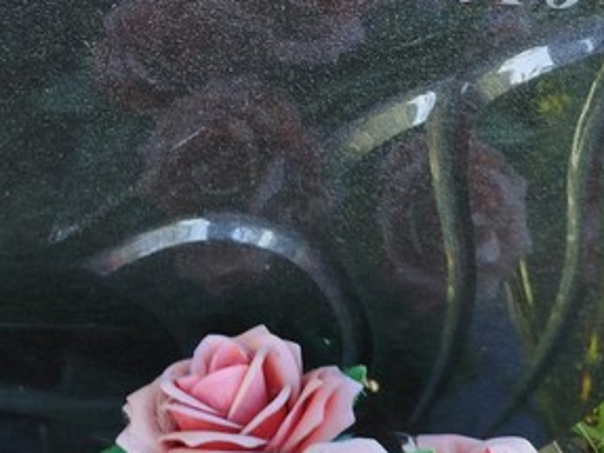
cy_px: -114
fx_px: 1169
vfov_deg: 20.3
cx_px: 135
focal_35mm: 67
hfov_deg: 28.5
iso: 50
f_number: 1.7
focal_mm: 5.31
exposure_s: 1/114
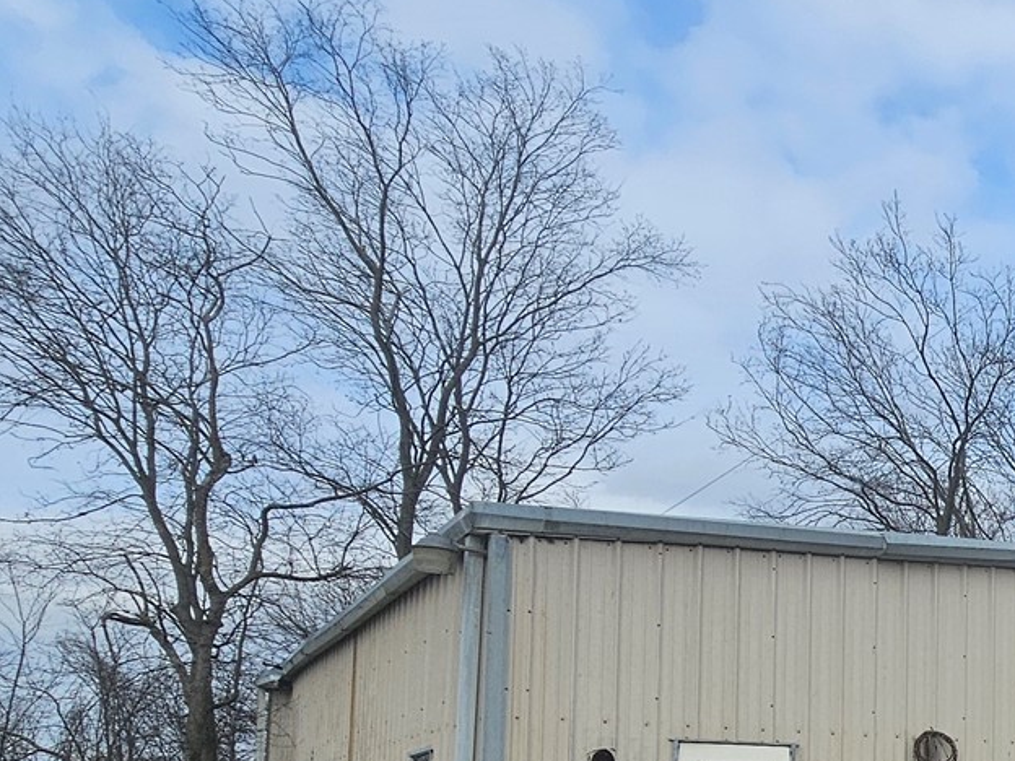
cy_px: 733
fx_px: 1173
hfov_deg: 33.1
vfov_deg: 33.4
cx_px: 1350
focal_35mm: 40
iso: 50
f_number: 2.2
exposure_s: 1/2790
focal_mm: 2.2
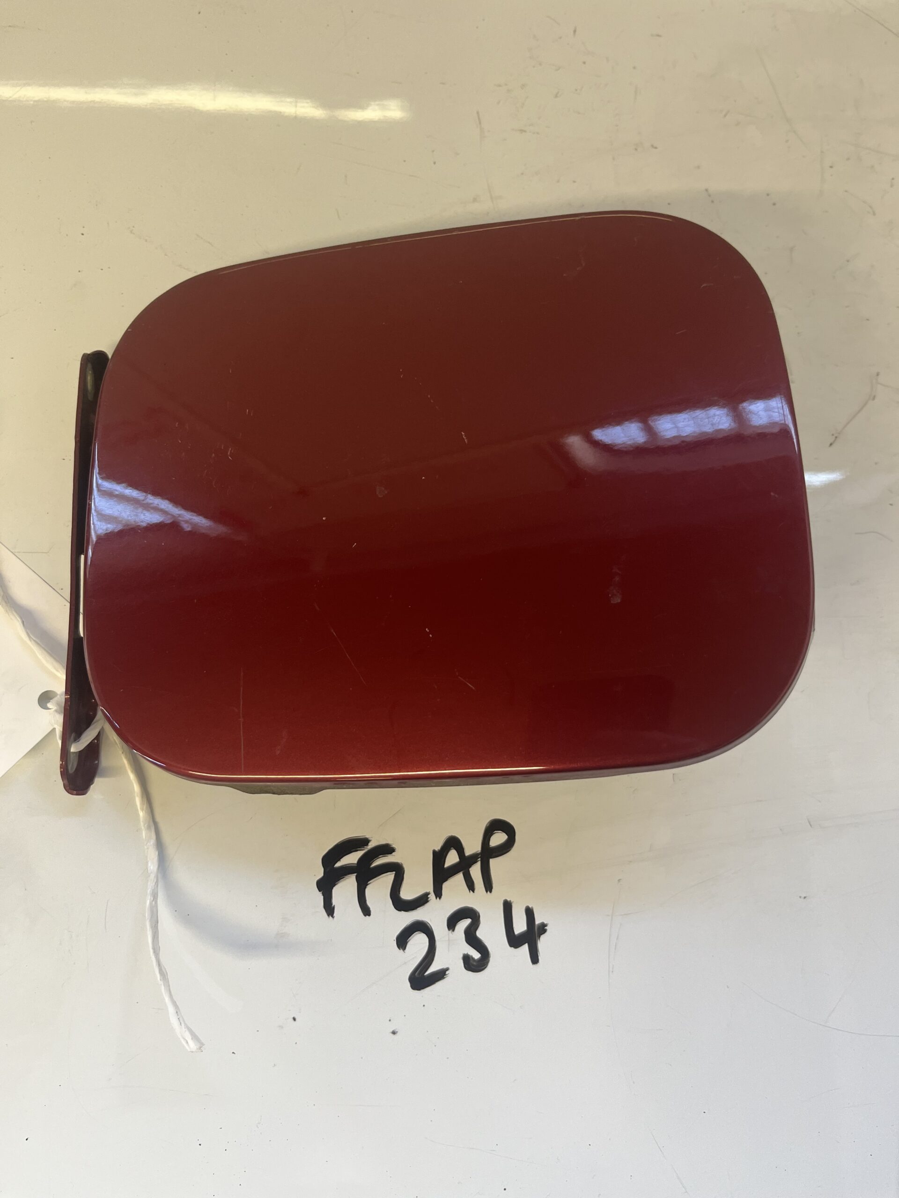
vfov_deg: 67.3
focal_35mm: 26
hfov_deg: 53.1
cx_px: 450
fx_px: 900
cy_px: 599
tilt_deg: -74.8
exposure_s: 1/101
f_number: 1.6
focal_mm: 5.1
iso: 125
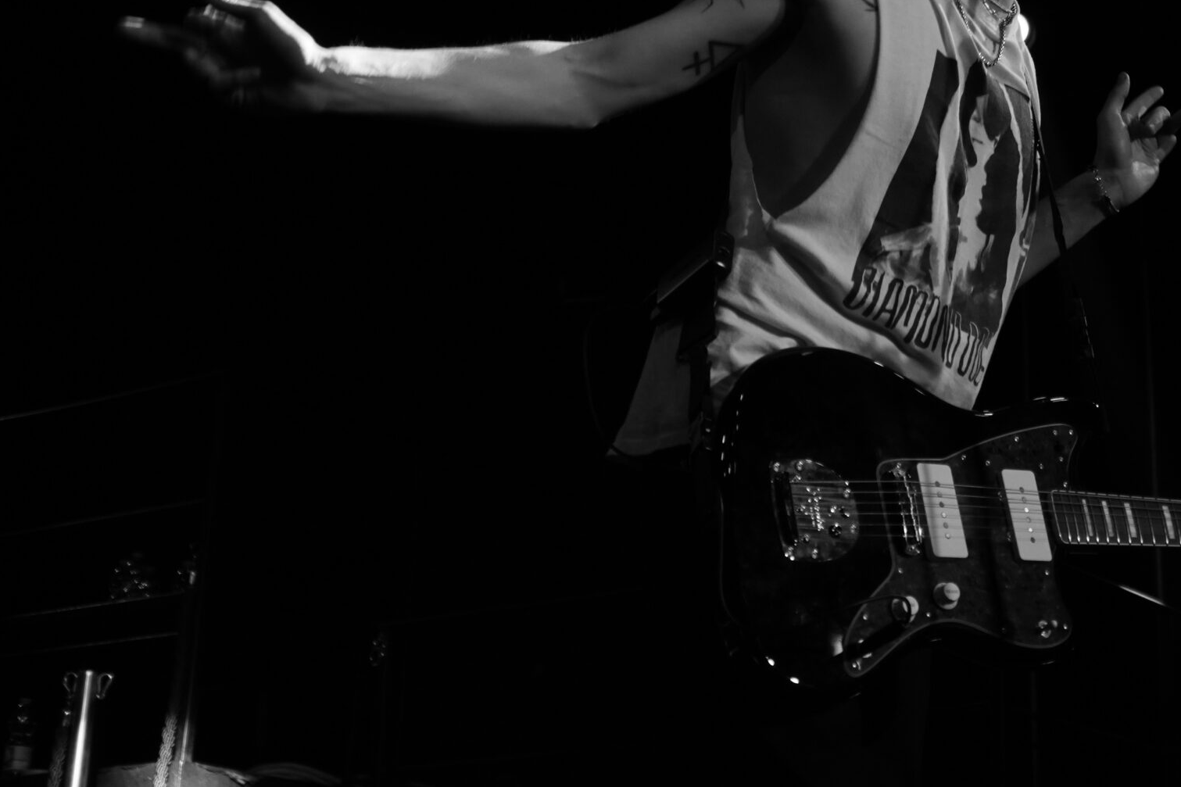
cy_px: 157
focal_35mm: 61
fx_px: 2001
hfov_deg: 31.8
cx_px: 980
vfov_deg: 22.0
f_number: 4
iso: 1000
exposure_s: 1/160
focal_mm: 24
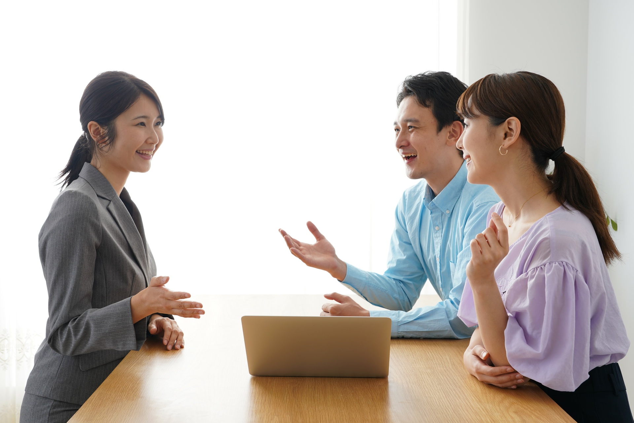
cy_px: 212
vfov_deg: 29.9
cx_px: 317
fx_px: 792
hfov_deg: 43.6
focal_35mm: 45
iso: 100
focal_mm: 45
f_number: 8
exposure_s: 1/125
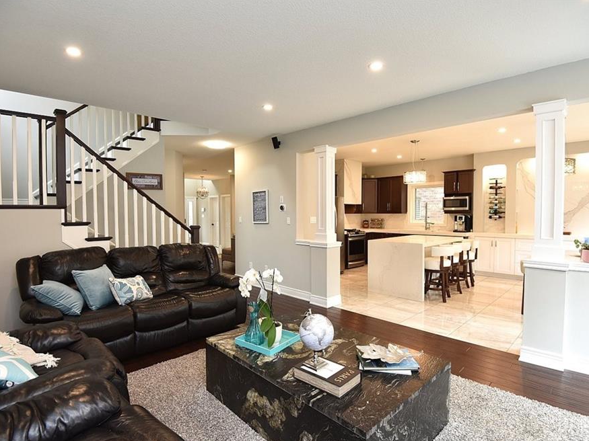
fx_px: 306
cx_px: 289
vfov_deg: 71.6
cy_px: 227
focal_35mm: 18
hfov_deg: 87.8
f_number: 5
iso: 800
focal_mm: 16
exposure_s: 1/100
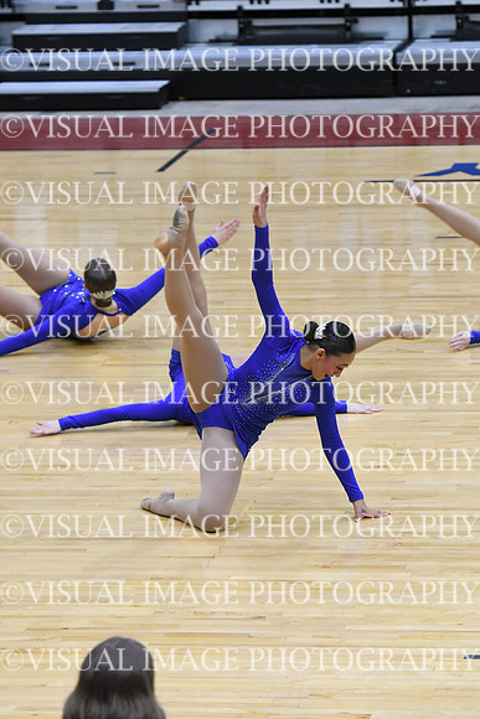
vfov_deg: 10.2
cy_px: 360
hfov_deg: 6.8
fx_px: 4037
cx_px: 240
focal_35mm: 202
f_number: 3.5
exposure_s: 1/400
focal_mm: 135
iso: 4000
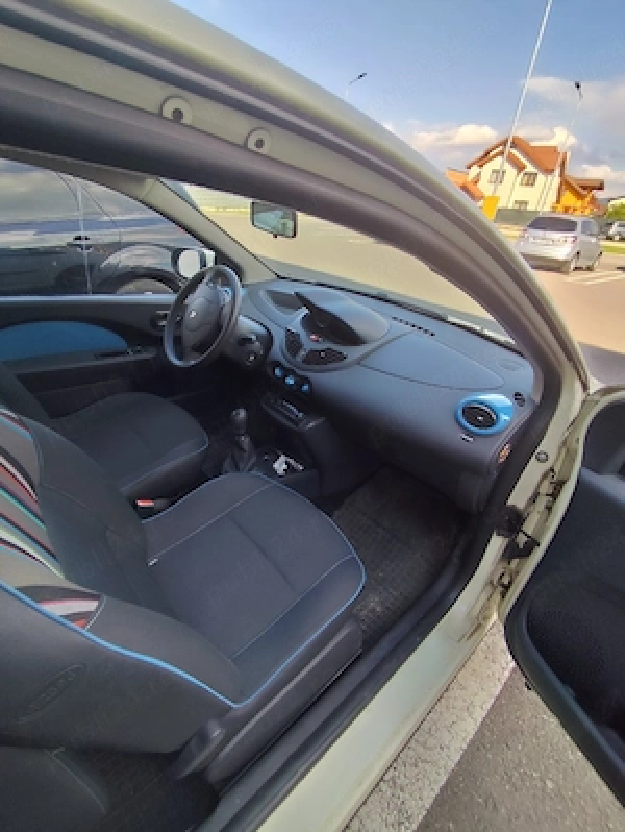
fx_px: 385
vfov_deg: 94.4
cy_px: 416
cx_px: 312
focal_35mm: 16
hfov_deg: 78.2
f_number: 2.2
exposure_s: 1/357
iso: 50
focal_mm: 1.65
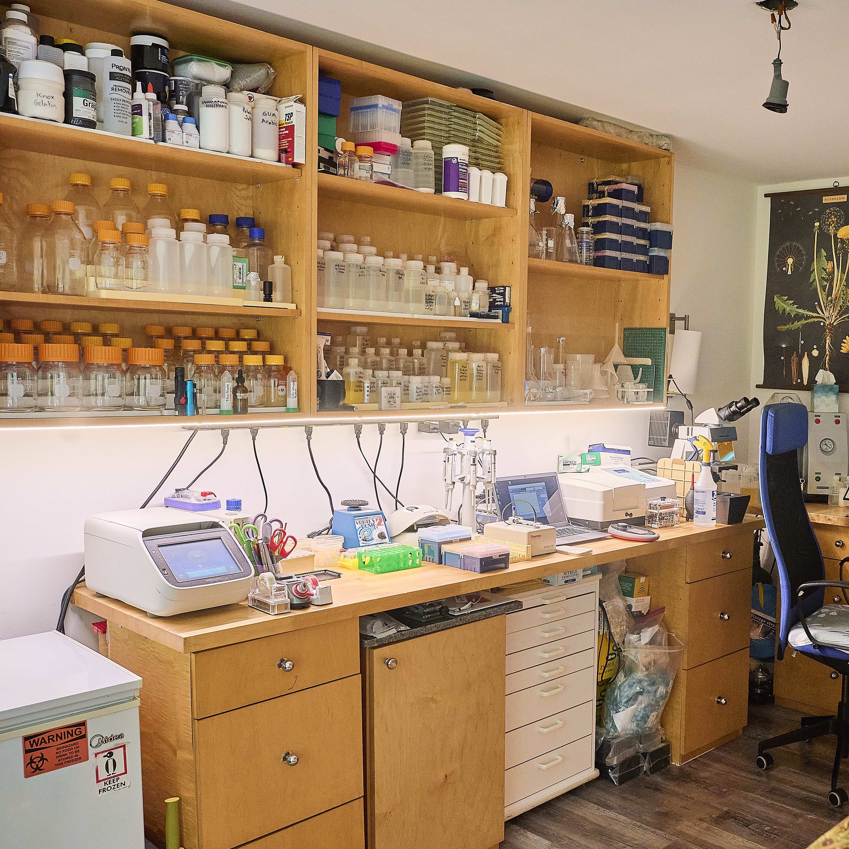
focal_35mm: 34
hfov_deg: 47.8
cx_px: 555
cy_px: 440
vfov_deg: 48.4
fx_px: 943
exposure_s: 1/160
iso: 640
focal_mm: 24
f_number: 4.5
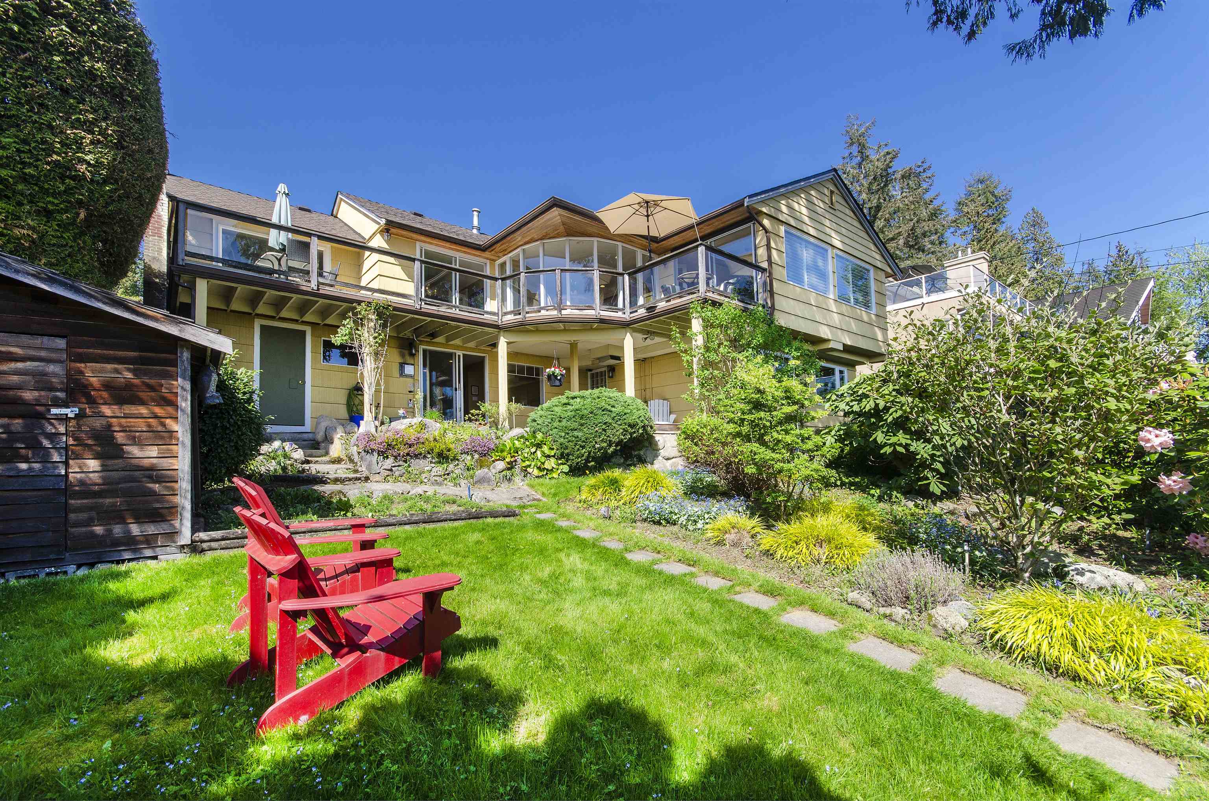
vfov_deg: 77.1
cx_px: 604
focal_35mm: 15
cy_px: 400
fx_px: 503
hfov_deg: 100.5
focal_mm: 10
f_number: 10
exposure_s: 1/125
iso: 100
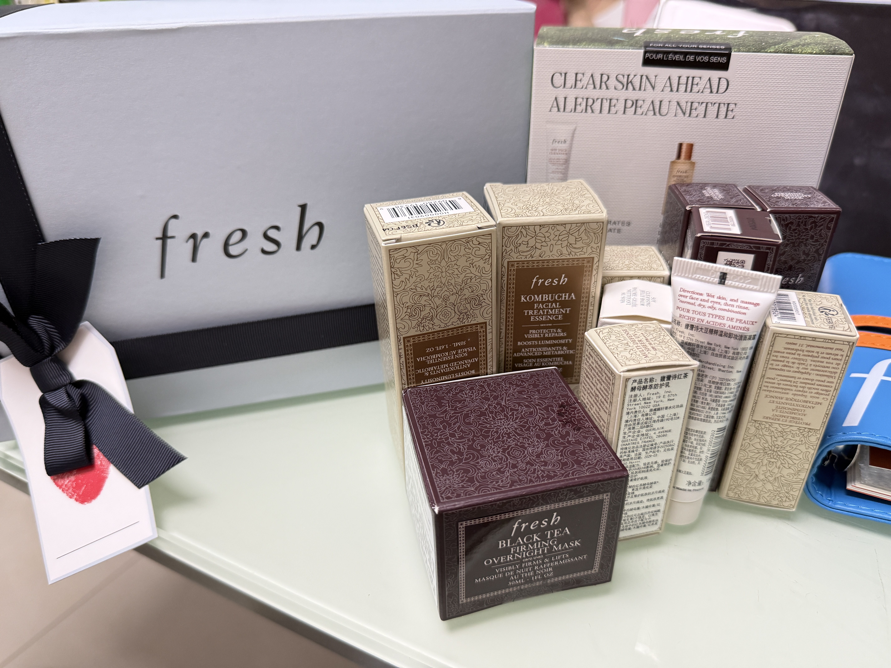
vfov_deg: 56.8
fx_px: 618
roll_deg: +0.6
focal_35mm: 24
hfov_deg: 71.6
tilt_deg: -30.1
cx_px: 446
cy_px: 334
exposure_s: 1/60
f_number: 1.78
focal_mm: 6.76
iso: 320
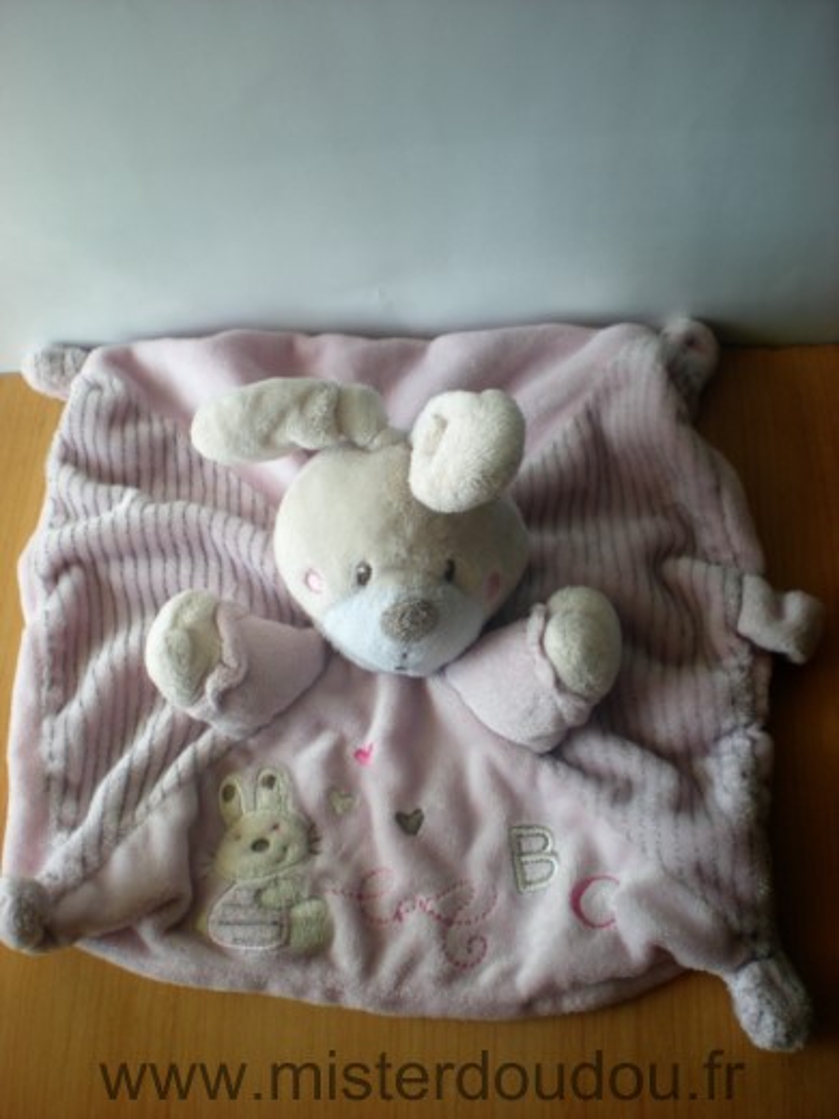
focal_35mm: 38
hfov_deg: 37.7
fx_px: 1228
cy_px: 560
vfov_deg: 49.0
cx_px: 420
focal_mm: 6.3
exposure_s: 1/113
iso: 64
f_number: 3.1
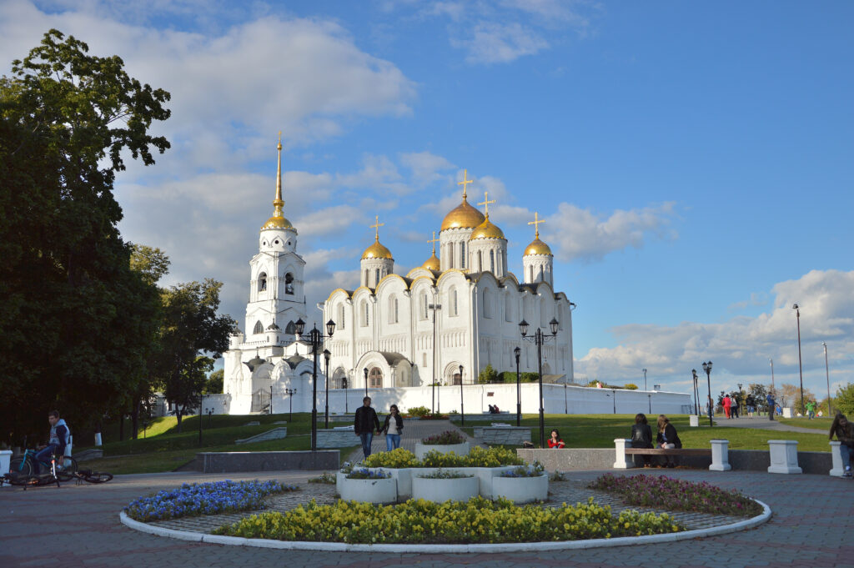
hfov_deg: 57.3
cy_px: 284
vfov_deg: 39.9
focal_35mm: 33
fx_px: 782
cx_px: 427
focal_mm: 22
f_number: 3.8
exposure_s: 1/1000
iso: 100
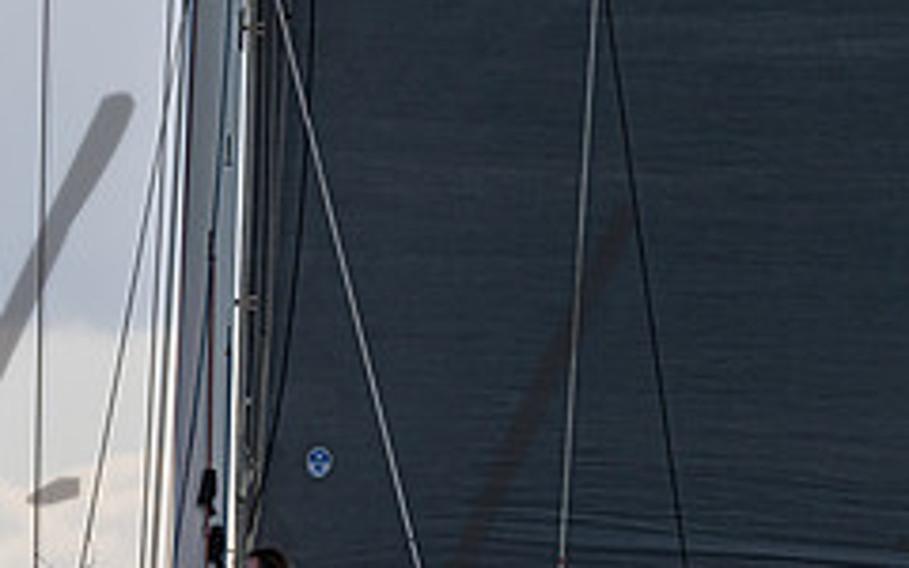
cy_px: 458
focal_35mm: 878
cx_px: 518
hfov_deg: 2.4
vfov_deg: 1.5
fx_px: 21751
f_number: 5.6
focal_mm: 260
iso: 400
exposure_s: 1/5000
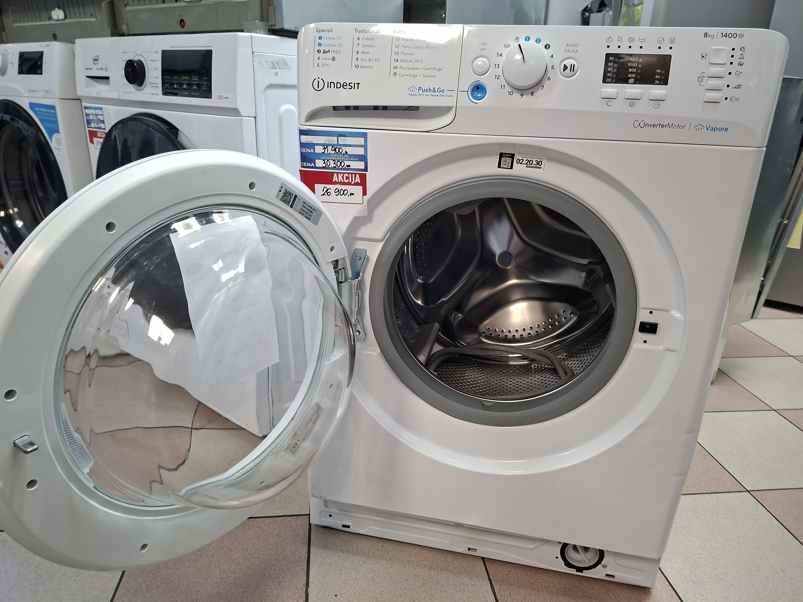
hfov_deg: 73.9
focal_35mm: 23
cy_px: 301
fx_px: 534
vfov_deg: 58.9
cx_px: 402
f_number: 1.8
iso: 250
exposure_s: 1/33
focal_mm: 5.54
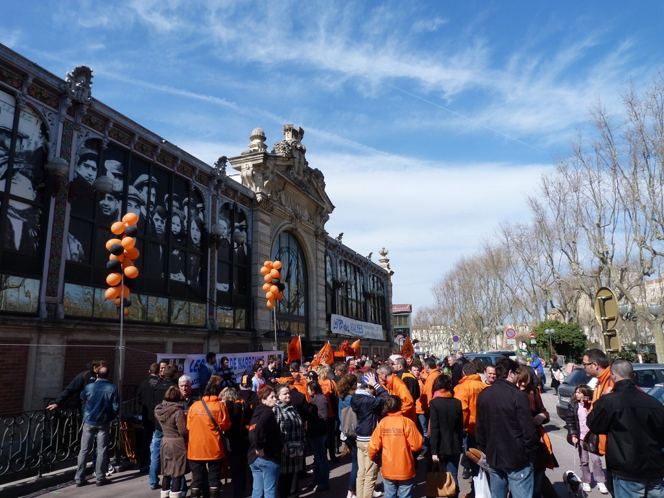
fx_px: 480
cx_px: 332
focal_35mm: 25
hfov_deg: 69.4
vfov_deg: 54.9
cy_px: 249
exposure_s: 1/320
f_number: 5.6
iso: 80
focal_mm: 4.5
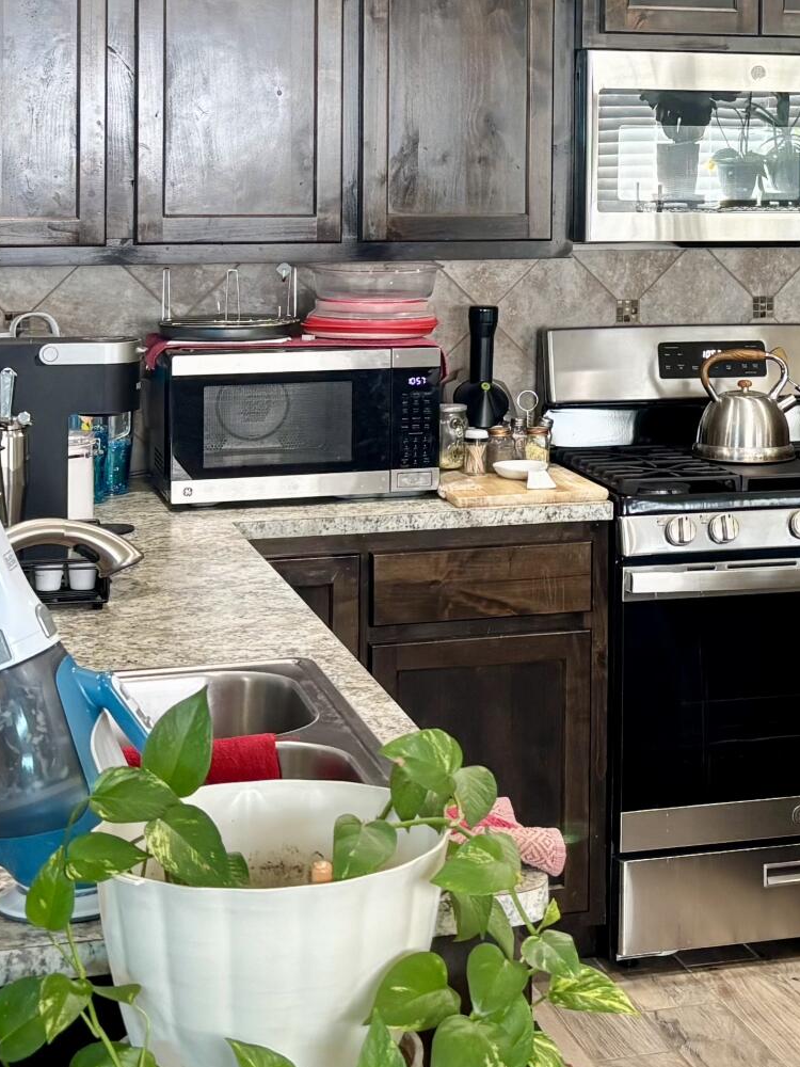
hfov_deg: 18.5
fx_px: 2404
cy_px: 158
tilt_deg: -1.6
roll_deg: -0.2
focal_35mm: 78
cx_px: 756
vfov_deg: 24.5
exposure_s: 1/60
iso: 125
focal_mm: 5.96
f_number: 1.6
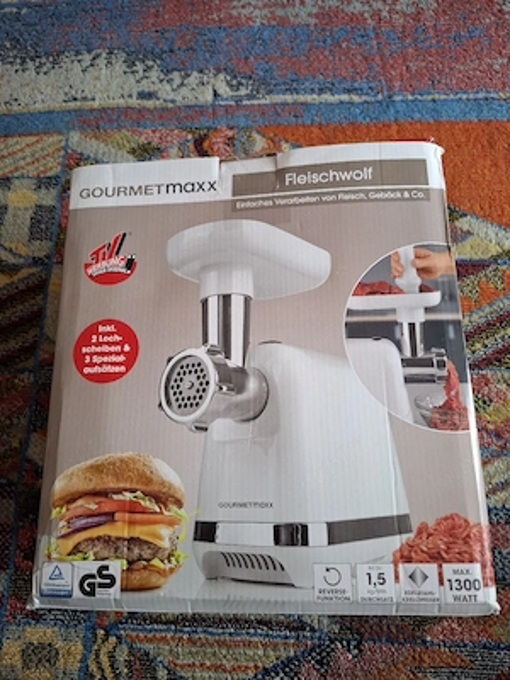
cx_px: 255
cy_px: 340
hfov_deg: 58.9
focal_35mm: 23
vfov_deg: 73.9
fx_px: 452
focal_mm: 5.54
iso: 250
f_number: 1.8
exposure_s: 1/50
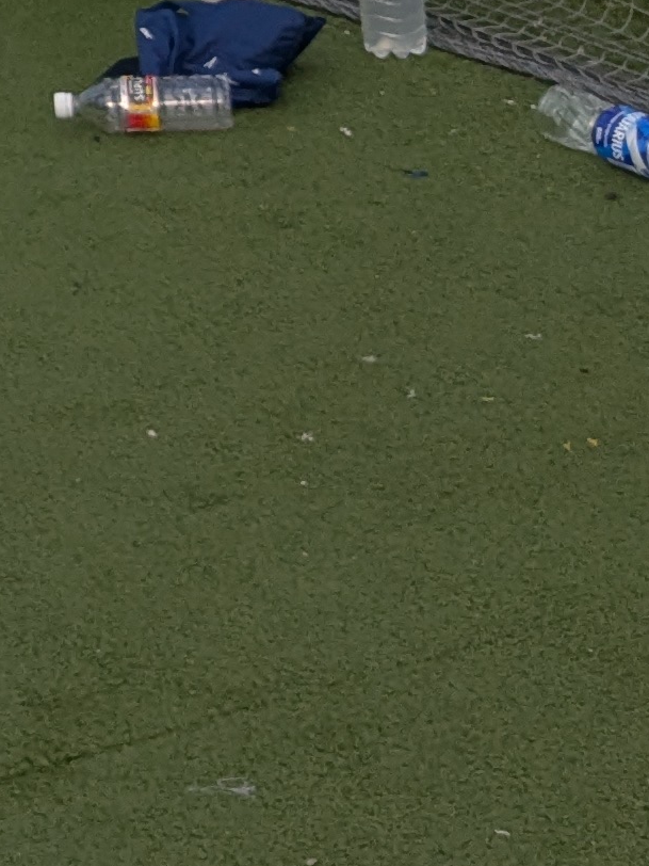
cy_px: -586
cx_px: -898
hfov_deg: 9.8
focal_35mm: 134
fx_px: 3350
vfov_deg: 13.5
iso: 67
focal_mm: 4.38
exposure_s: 1/1017
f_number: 1.73
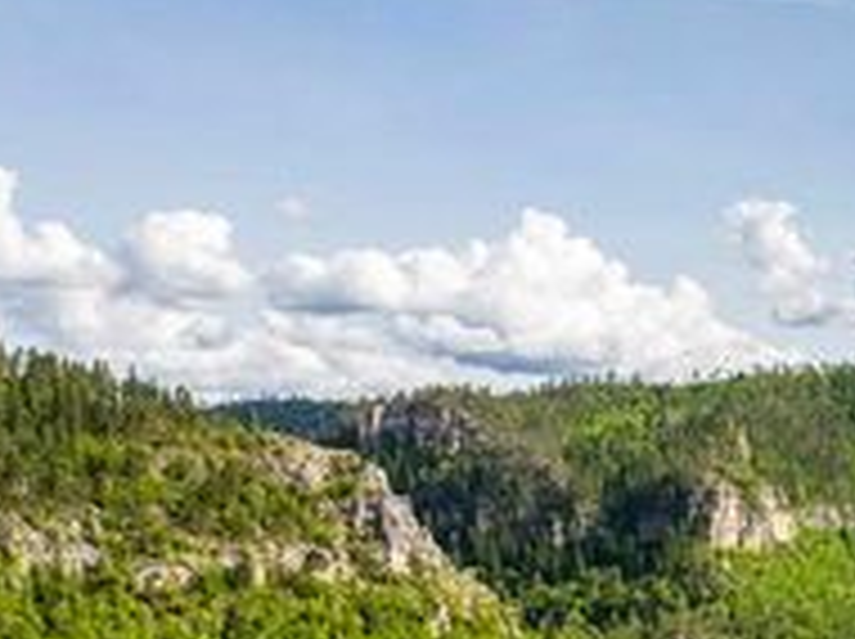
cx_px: 1076
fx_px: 1554
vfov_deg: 22.3
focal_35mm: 63
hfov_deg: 26.6
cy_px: 648
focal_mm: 12.29
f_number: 2.8
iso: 200
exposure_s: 1/100
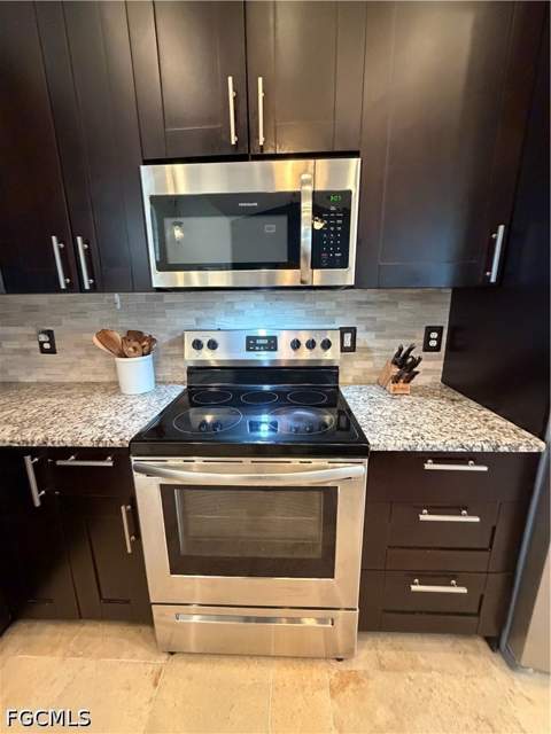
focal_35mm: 14
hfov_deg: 85.7
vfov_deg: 102.1
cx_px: 276
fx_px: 297
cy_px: 367
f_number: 2.2
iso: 1000
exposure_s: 1/60
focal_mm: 2.22
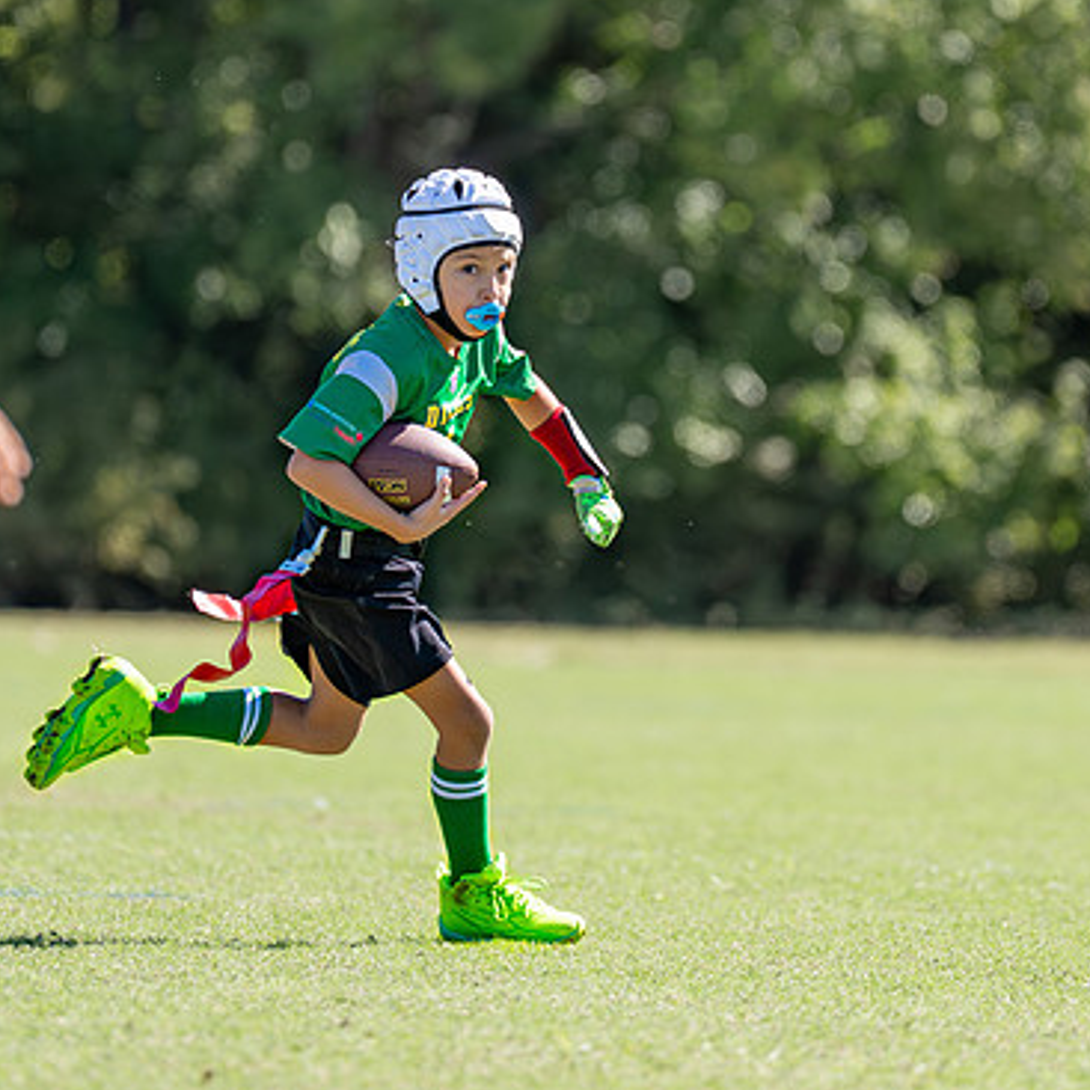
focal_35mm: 468
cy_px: 325
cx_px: 586
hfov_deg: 3.7
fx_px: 16672
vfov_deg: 3.7
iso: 200
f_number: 2.8
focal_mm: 200
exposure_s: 1/1600
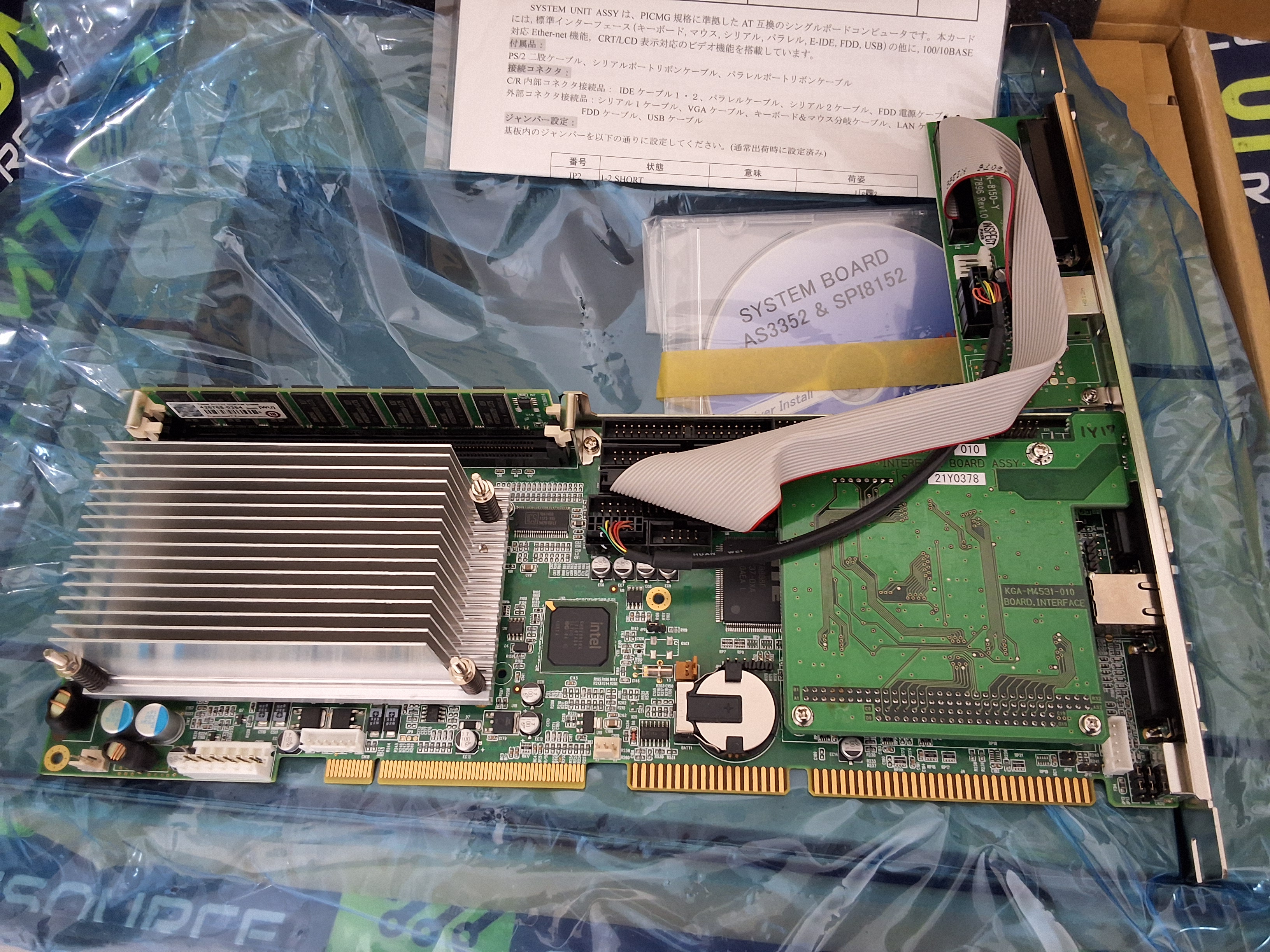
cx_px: 635
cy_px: 476
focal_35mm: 28
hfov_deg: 63.4
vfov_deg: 49.7
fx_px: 1027
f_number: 1.9
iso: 250
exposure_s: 1/24
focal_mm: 2.91
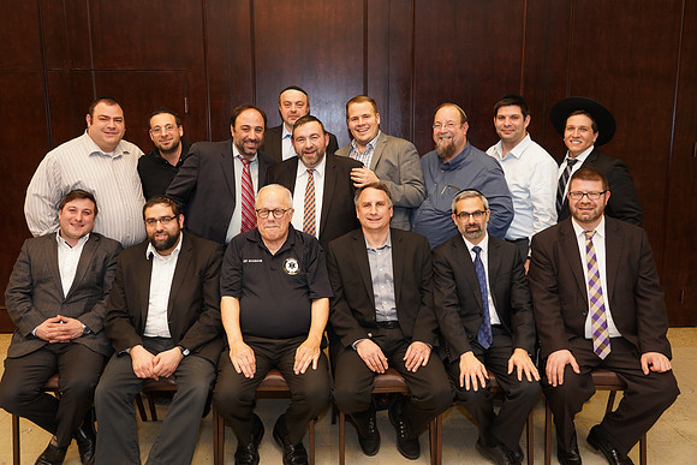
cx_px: 348
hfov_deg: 61.9
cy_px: 232
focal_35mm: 30
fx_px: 581
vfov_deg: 43.6
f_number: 4
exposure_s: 1/100
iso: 1600
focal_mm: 30
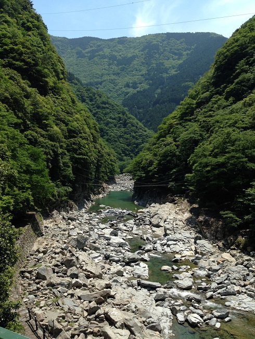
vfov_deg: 55.3
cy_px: 170
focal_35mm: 33
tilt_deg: +2.1
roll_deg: -1.6
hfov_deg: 43.0
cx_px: 128
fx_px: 324
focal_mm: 4.12
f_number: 2.4
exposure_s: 1/1043
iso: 50
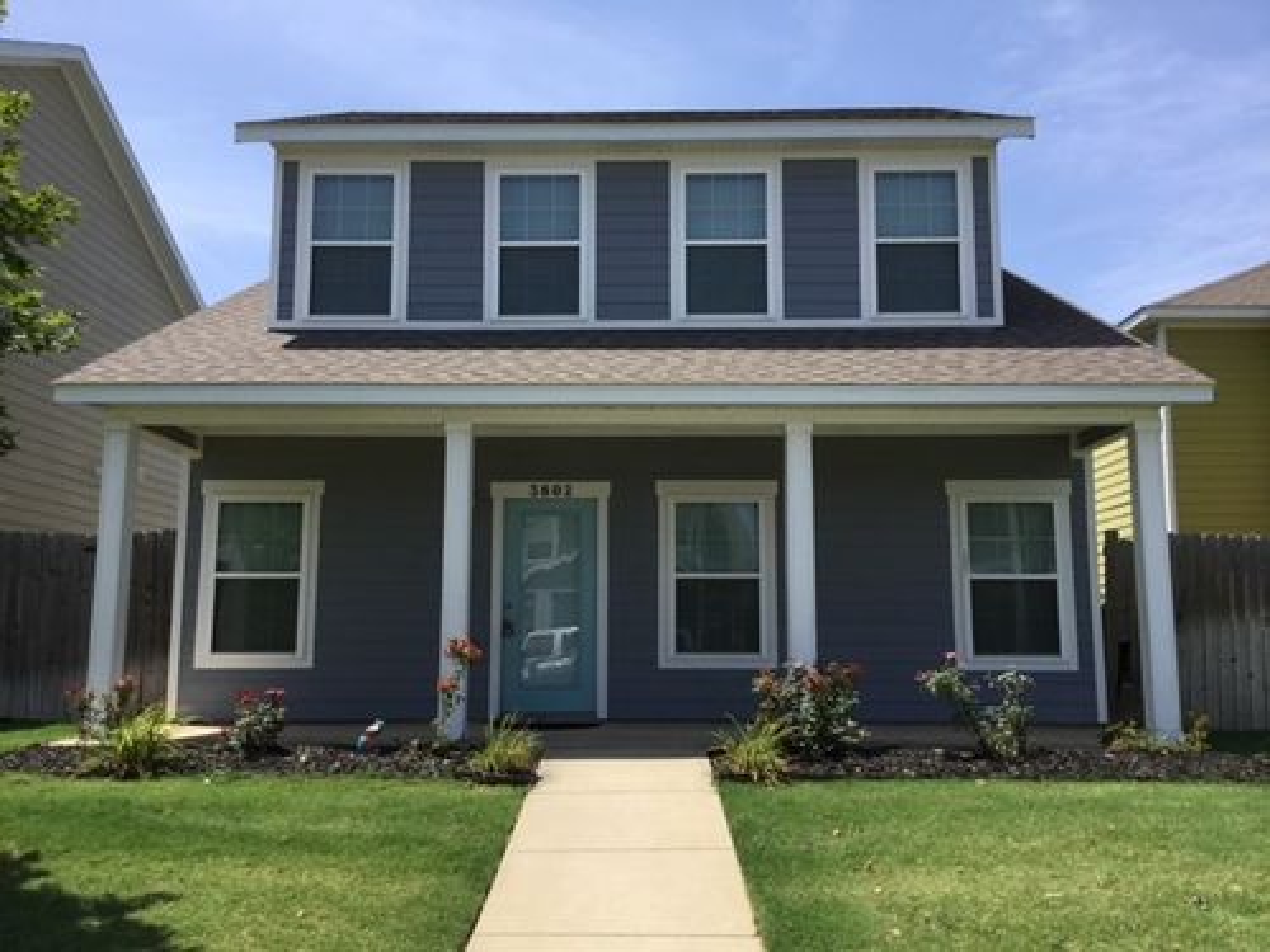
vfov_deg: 45.4
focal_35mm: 31
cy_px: 476
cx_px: 635
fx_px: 1137
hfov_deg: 58.4
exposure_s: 1/1148
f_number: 2.4
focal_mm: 3.3
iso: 25
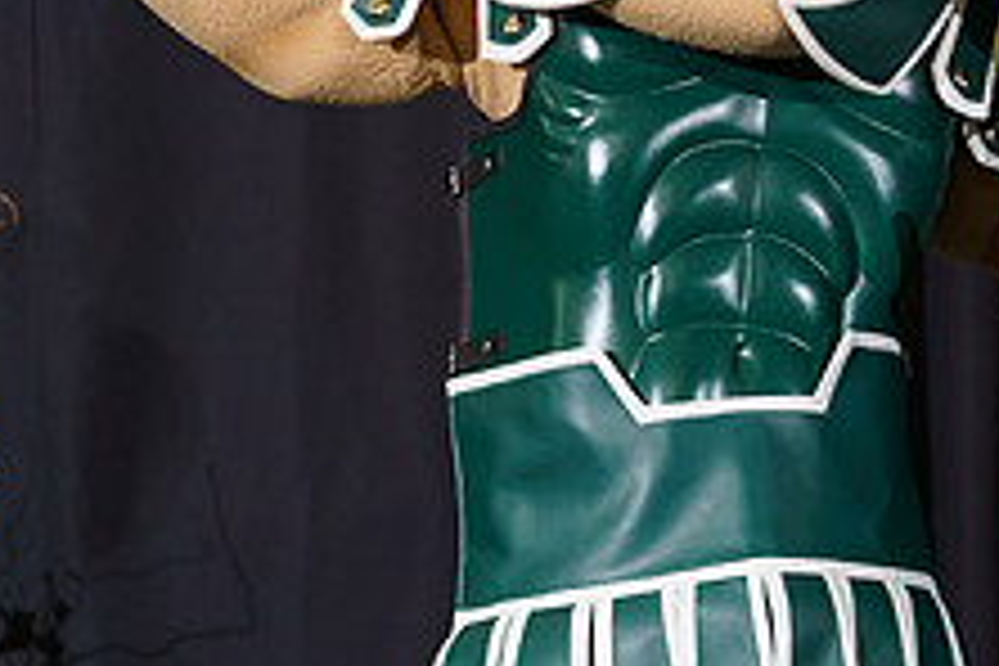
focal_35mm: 230
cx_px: 991
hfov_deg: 8.9
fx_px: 6382
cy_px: -63
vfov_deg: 6.0
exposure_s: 1/160
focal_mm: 70
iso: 1600
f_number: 2.8
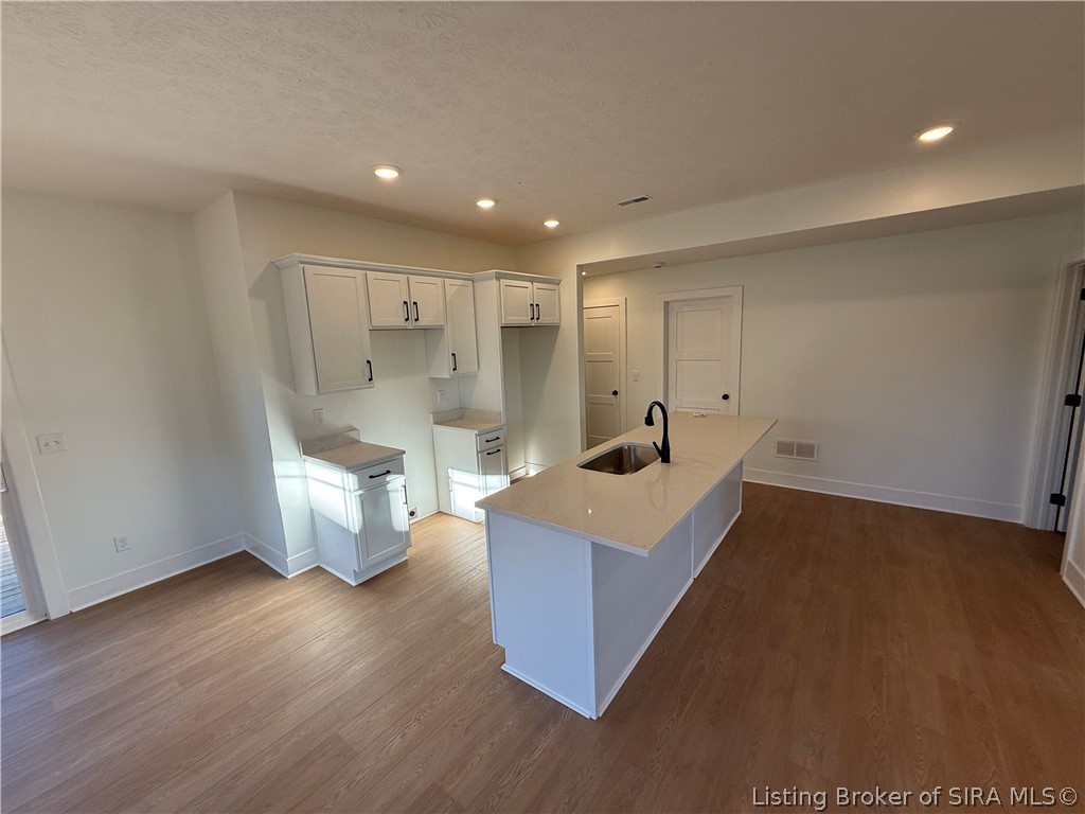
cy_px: 407
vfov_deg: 85.7
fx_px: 439
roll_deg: +1.4
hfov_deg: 102.1
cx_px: 542
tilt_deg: -9.4
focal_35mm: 14
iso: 64
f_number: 2.2
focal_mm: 2.22
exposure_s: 1/138
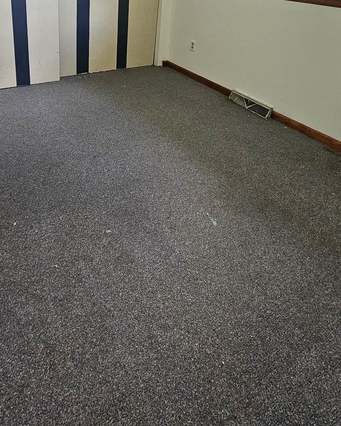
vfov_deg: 61.6
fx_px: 303
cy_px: 59
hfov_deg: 58.2
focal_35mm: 24
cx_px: 132
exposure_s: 1/77.4
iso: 320
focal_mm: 2.2
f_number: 2.2
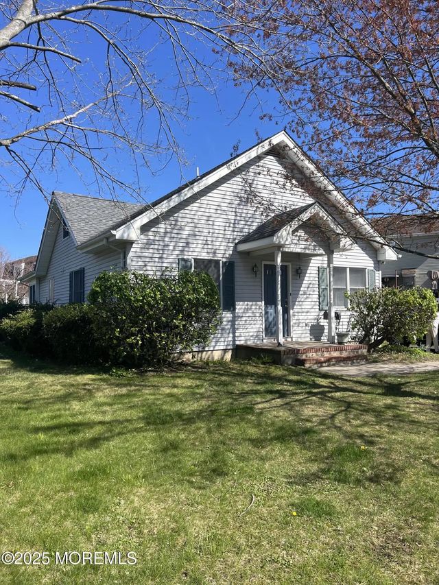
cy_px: 292
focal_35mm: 26
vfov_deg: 67.3
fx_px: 440
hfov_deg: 53.1
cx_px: 220
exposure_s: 1/3165
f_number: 1.5
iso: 50
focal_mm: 5.7
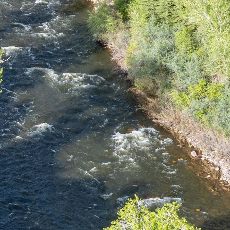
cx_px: -133
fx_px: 940
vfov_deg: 13.9
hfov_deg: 13.1
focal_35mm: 125
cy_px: 78
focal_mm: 12.29
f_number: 5.6
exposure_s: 1/320
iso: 100
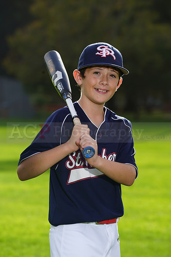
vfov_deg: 9.3
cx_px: 86
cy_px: 128
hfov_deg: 6.2
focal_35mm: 221
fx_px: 1574
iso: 160
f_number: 8
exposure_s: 1/250
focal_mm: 221
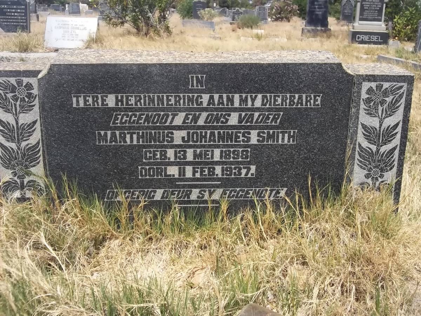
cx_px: 210
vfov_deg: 29.1
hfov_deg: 38.2
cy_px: 158
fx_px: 608
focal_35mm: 50
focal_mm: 8.8
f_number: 3.6
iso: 80
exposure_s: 1/640
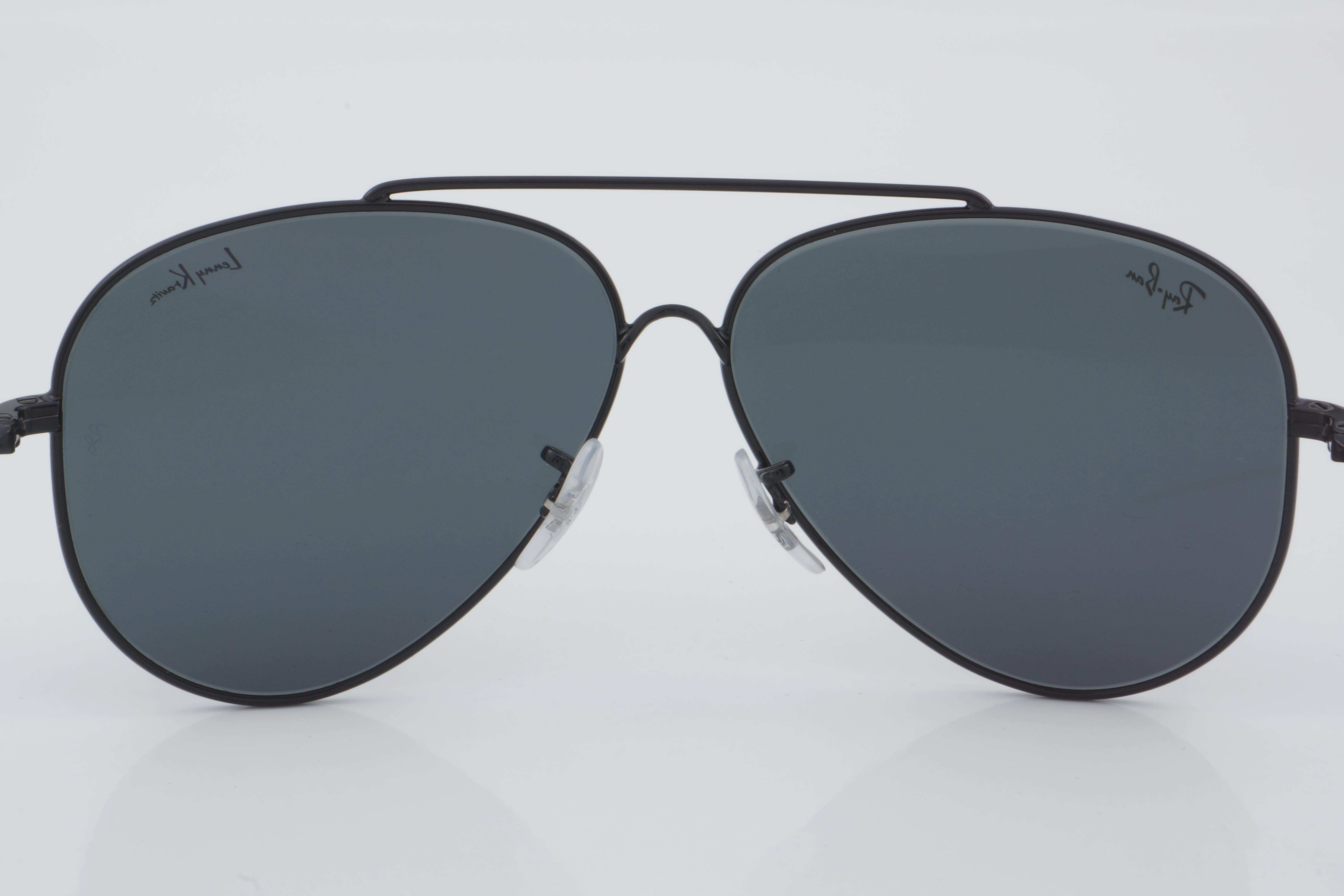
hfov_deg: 24.6
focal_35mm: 82
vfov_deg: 16.6
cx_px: 672
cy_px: 448
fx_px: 3080
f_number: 32
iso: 100
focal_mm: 55
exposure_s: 1/4
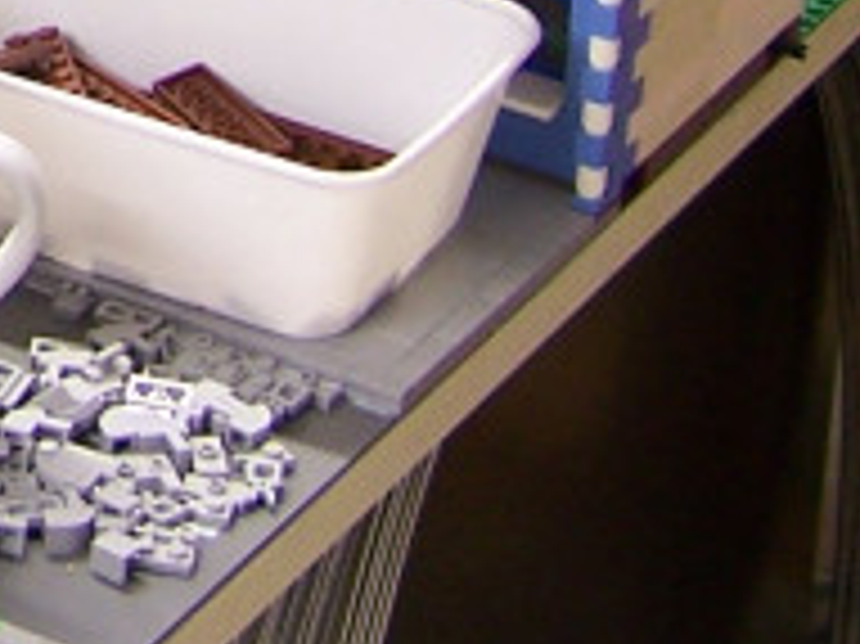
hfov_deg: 9.2
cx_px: -761
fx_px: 5065
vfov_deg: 6.9
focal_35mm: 204
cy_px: -892
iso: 80
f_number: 2.8
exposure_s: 1/4
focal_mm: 6.3
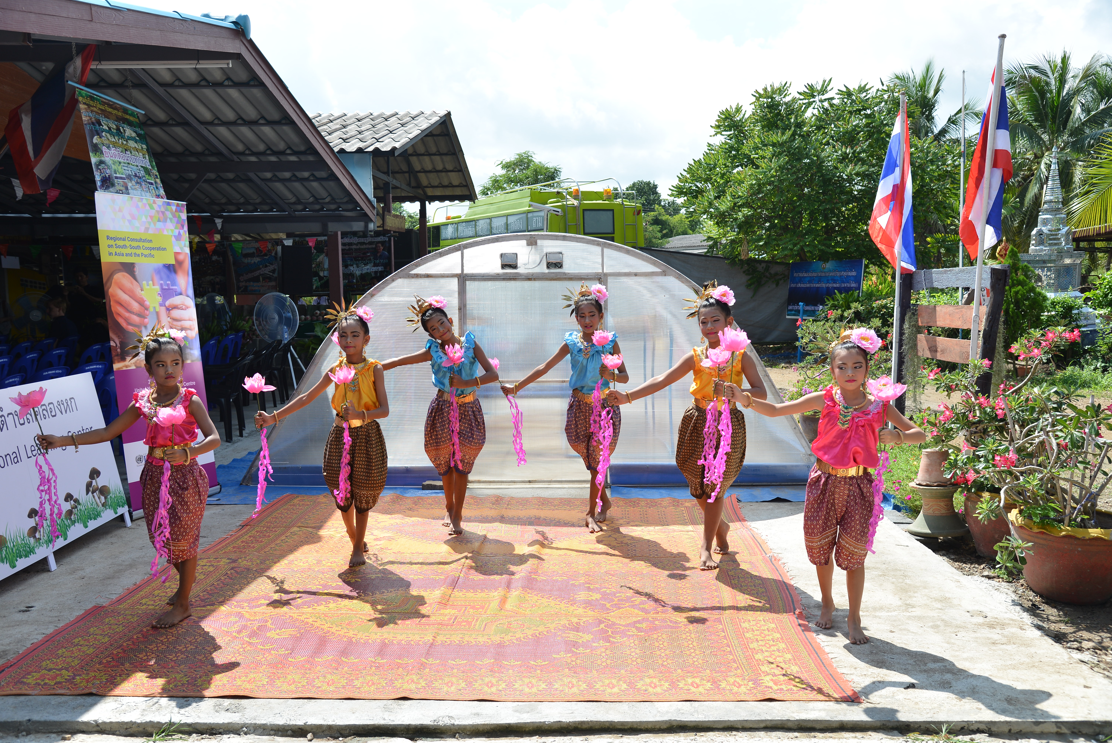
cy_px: 372
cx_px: 556
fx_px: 989
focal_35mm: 32
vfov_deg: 41.1
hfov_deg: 58.7
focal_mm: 32
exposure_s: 1/400
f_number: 6.3
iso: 160
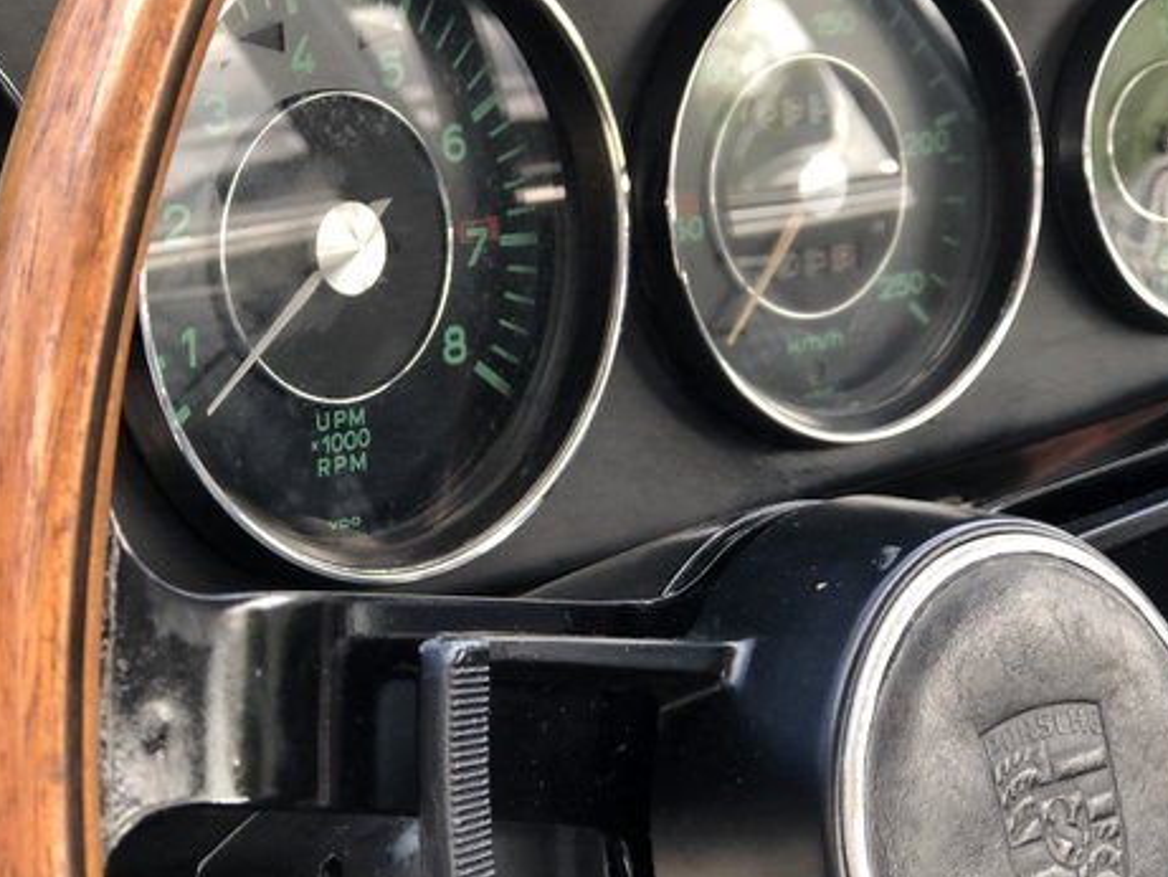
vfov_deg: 15.5
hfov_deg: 20.6
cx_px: 433
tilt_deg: -12.5
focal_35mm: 95
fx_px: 3206
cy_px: 314
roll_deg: -1.1
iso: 25
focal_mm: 6.6
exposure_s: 1/30
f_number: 2.8
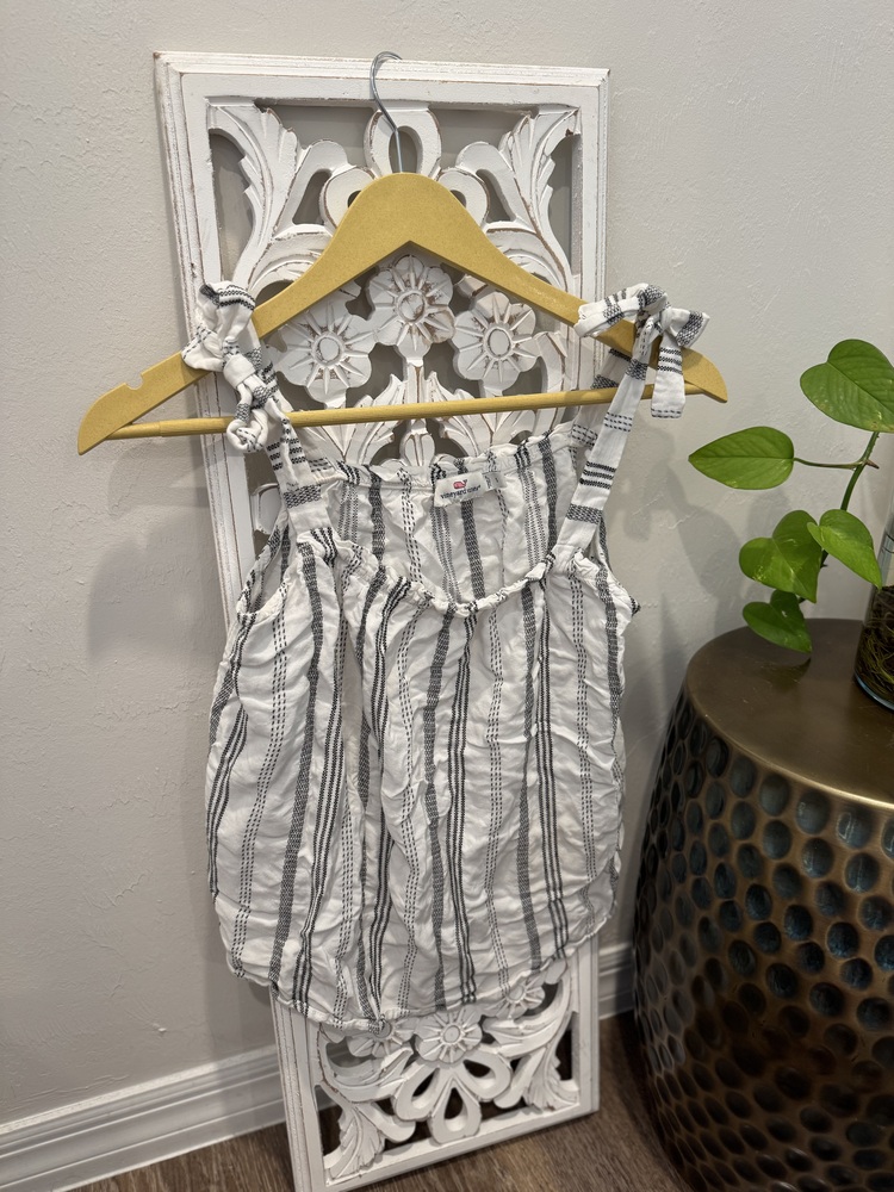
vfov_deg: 71.6
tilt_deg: -22.6
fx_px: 826
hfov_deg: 56.8
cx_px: 447
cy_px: 596
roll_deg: +1.5
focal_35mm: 24
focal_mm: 6.76
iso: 160
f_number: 1.78
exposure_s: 1/60
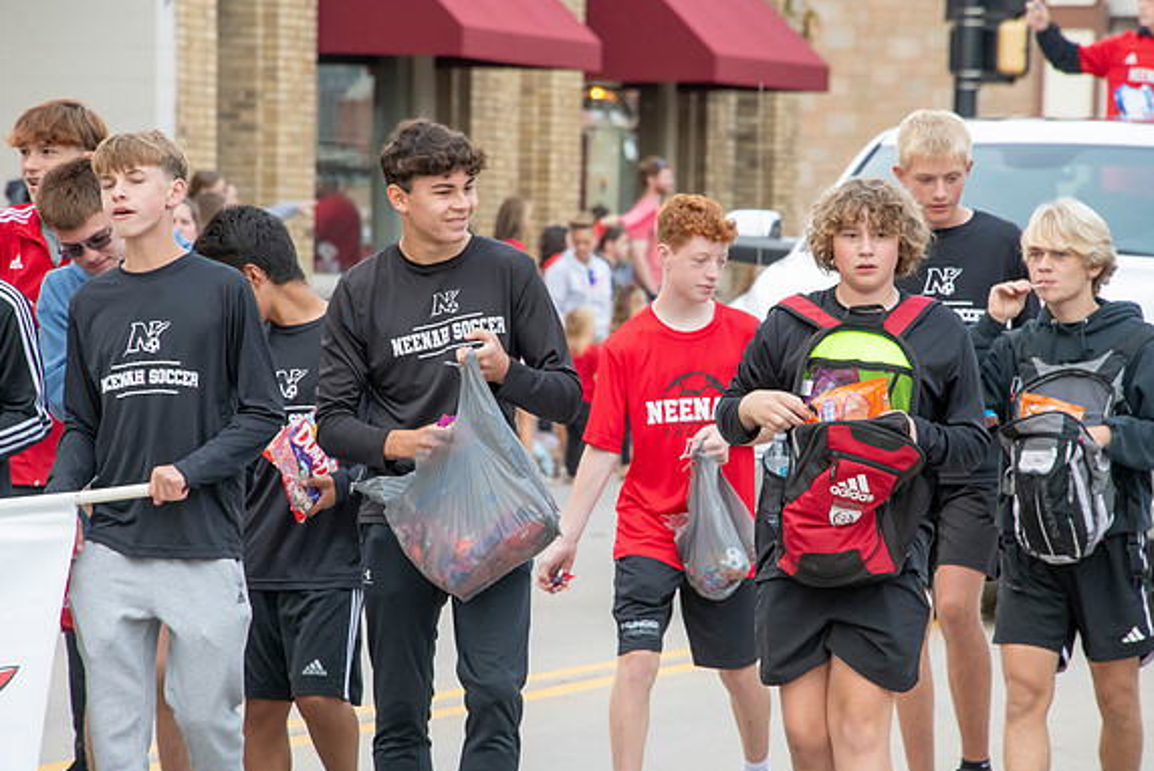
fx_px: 9749
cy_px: 384
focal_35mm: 304
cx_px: 581
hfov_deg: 6.8
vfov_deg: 4.5
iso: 3200
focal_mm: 300
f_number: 11
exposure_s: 1/250
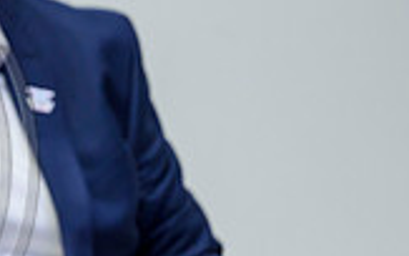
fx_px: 6880
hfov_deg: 3.4
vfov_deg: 2.1
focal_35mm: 617
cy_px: 162
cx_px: -221
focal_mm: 170
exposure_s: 1/200
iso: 3200
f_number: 3.2
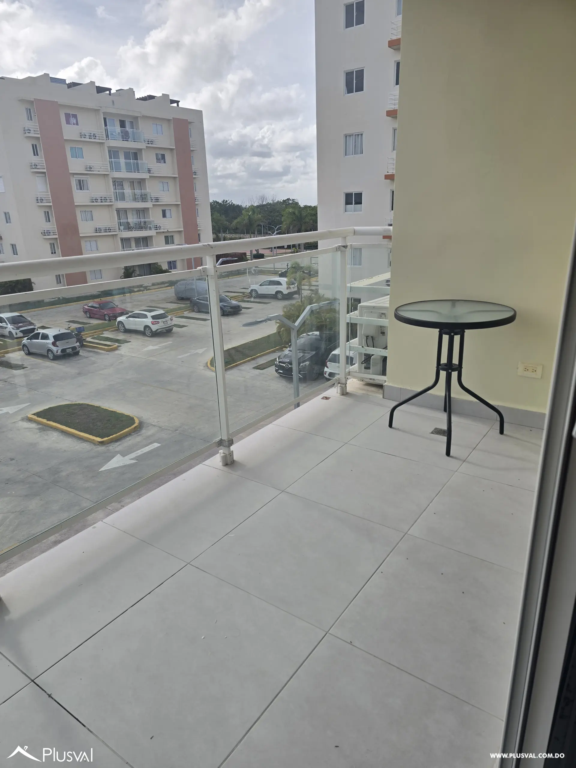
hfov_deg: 58.9
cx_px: 288
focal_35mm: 23
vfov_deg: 73.9
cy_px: 384
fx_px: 510
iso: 12
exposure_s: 1/924
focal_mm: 6.3
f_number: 1.7
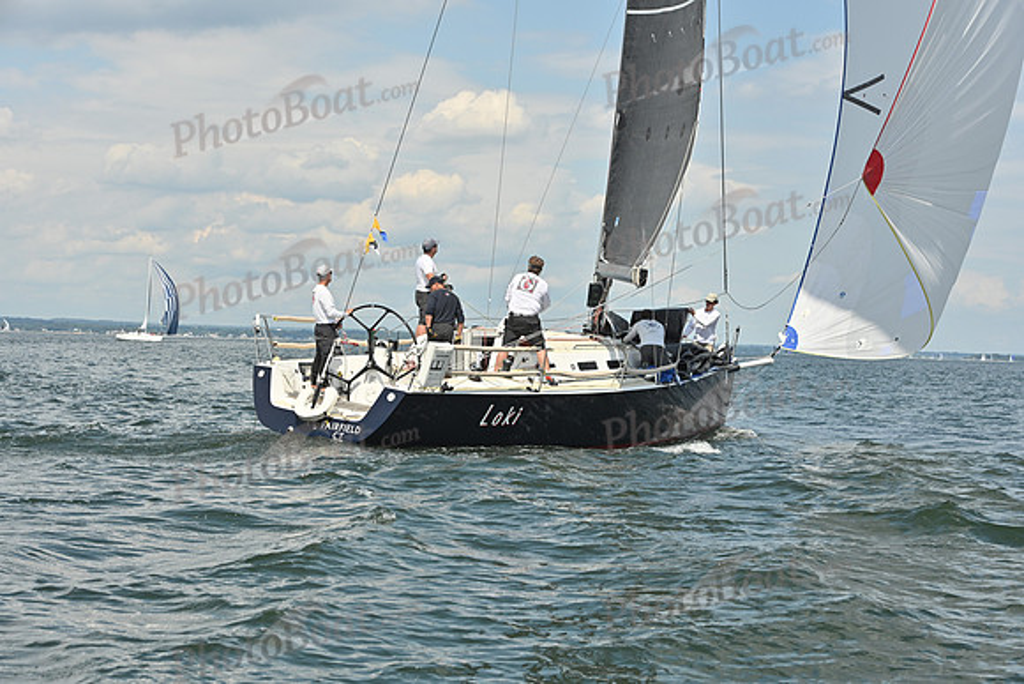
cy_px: 342
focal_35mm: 70
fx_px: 1991
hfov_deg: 28.8
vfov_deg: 19.5
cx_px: 512
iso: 320
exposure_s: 1/1600
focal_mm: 70
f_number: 8
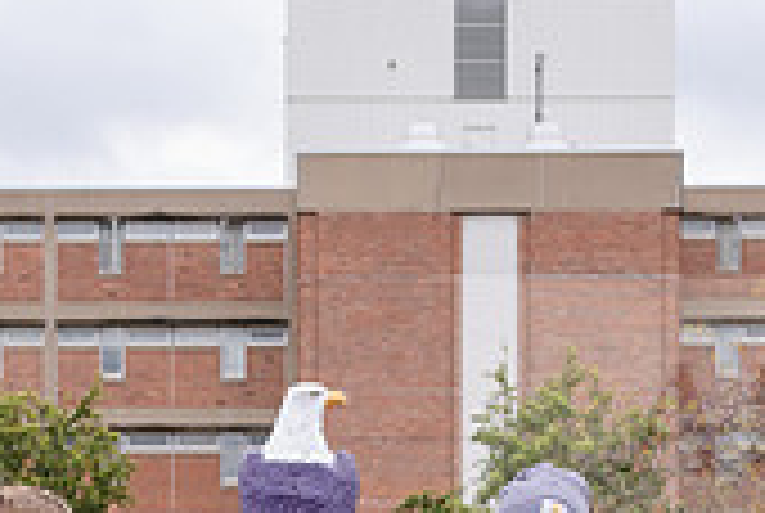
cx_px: 320
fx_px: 3044
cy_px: 821
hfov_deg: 14.3
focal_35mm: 143
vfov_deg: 9.3
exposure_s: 1/250
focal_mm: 42
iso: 400
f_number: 5
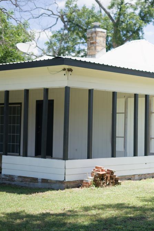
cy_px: 115
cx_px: 165
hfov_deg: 17.4
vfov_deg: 26.6
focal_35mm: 76
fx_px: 487
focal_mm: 50
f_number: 1.8
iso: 200
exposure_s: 1/2000
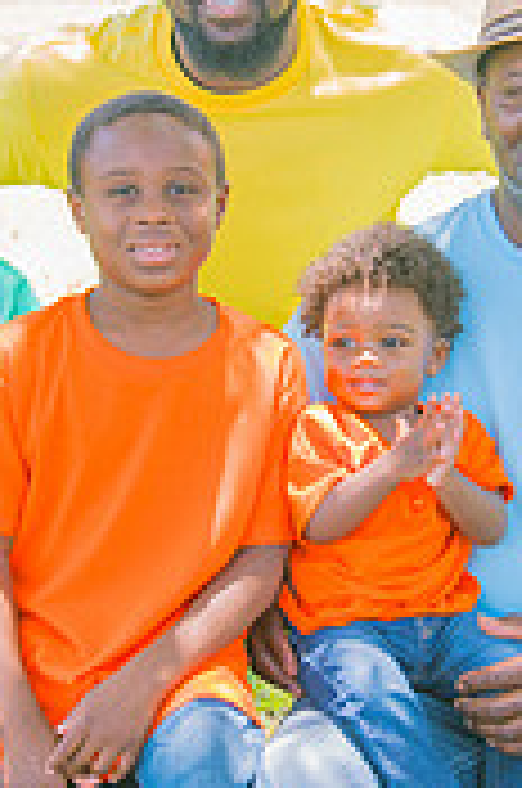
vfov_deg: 19.9
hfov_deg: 13.2
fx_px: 2249
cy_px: 428
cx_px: 259
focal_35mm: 103
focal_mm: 40
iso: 250
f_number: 4
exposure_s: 1/125
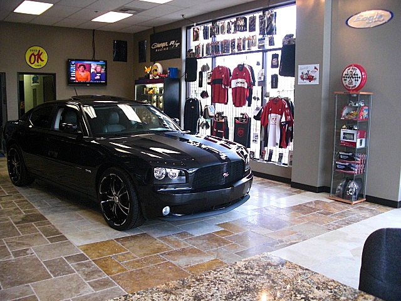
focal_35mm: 36
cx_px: 200
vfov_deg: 39.7
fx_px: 417
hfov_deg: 51.4
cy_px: 150
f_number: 2.8
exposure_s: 1/125
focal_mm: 6.3
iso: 400
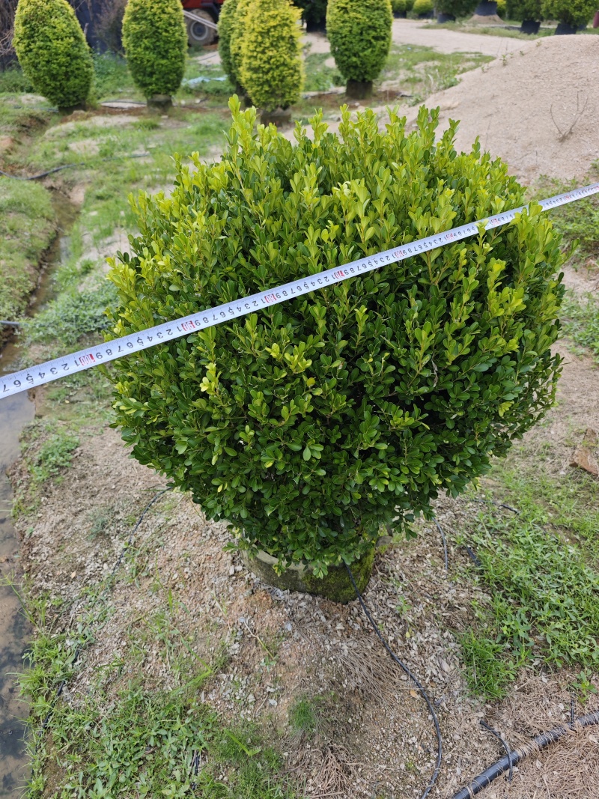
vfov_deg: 73.9
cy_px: 400
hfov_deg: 58.9
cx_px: 300
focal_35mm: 23
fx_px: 531
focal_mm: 6.55
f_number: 1.6
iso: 50
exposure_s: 1/982
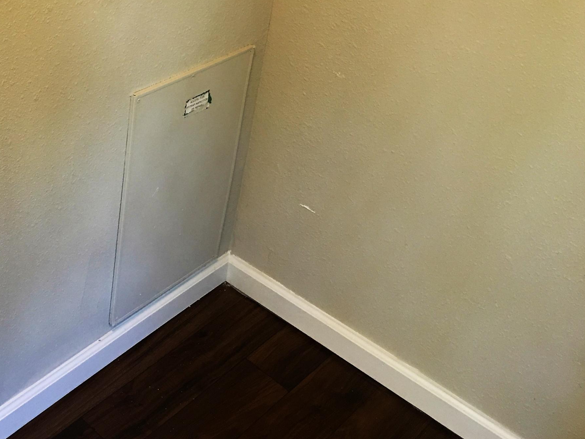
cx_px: 108
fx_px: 828
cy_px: 99
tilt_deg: -29.4
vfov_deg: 29.1
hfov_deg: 37.4
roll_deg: -5.1
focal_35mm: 49
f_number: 2.2
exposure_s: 1/15
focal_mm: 4.15
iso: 50
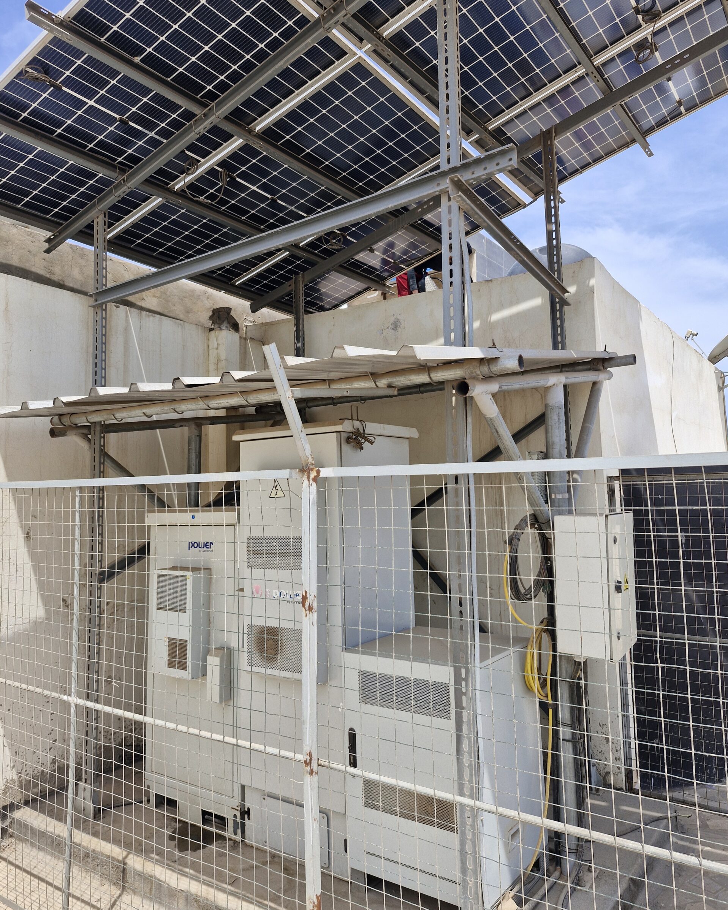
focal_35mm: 24
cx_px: 364
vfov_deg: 70.2
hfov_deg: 58.8
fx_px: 646
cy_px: 426
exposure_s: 1/1216
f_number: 1.8
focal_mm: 5.54
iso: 50
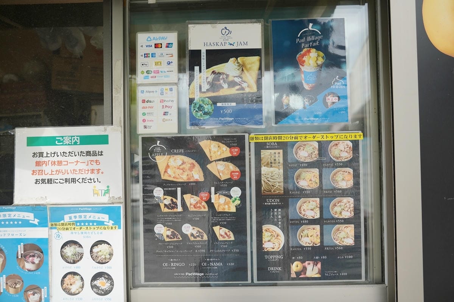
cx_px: 227
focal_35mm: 33
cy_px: 151
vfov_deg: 40.0
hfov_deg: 57.2
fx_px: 416
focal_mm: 33
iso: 100
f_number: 4
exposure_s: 1/60
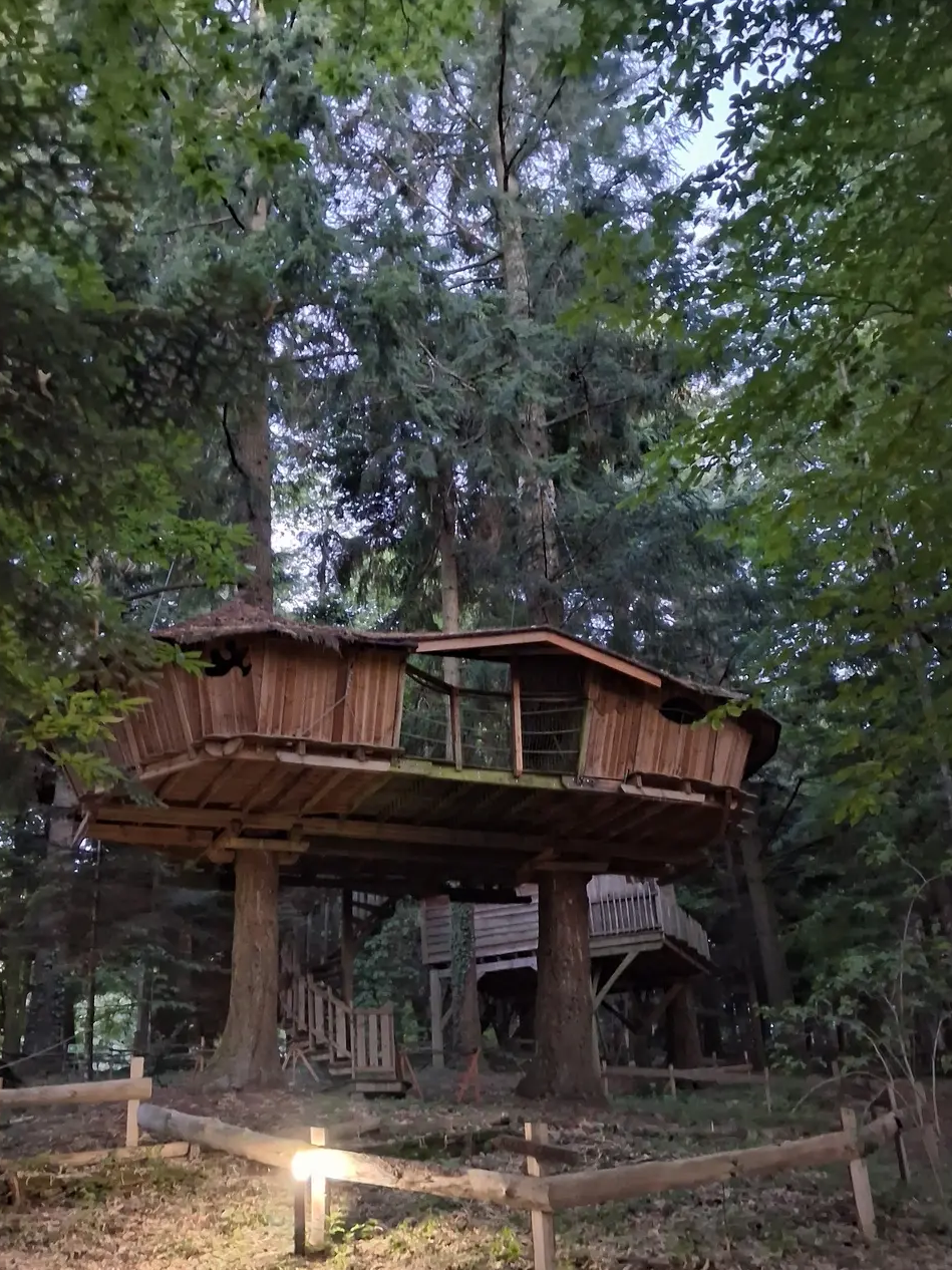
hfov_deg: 44.1
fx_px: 1174
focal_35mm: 32
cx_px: 465
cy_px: 687
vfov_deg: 56.8
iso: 2000
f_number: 1.8
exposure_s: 1/4
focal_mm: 4
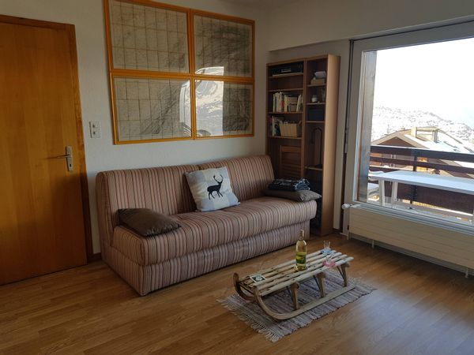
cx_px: 237
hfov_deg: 67.3
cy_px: 178
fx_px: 356
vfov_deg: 53.1
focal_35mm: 26
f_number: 1.7
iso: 40
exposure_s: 1/302
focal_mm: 4.3
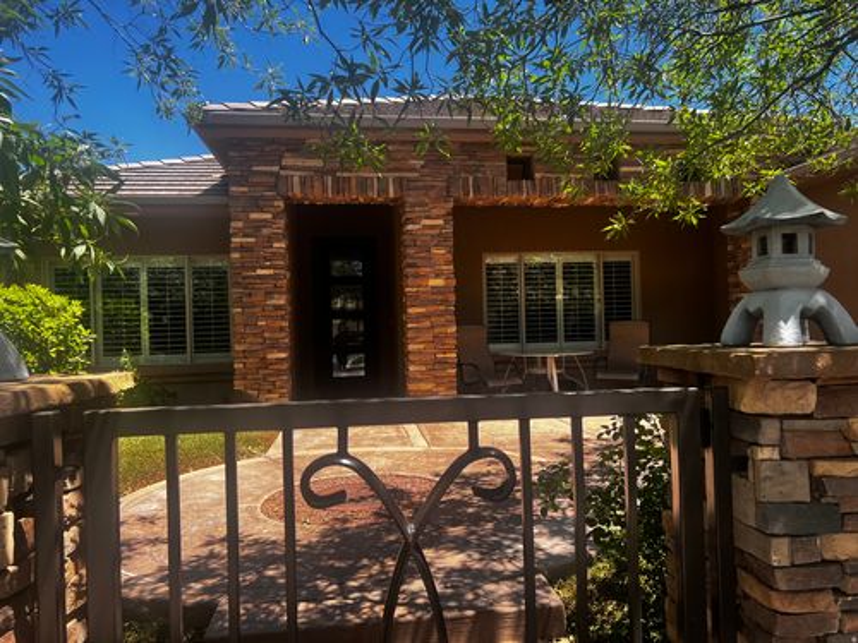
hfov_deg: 67.3
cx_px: 429
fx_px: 644
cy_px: 322
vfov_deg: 53.1
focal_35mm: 26
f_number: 1.5
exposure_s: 1/1238
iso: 50
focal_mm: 5.7
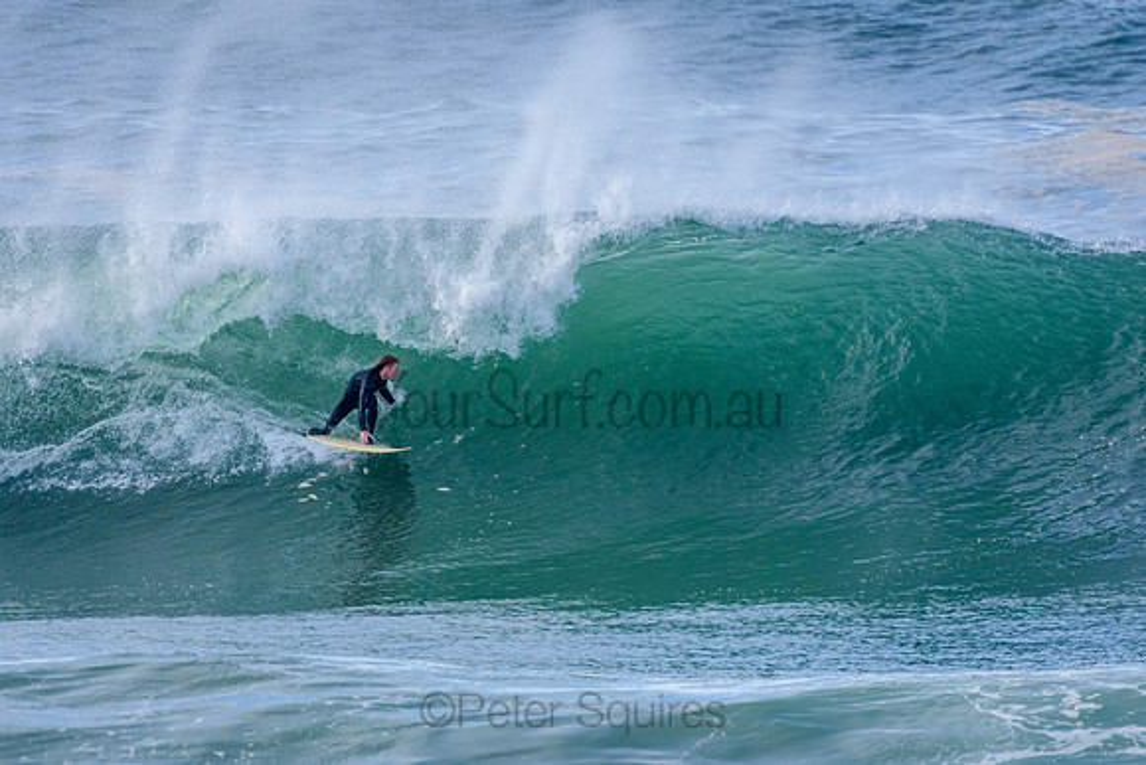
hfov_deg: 2.7
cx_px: 573
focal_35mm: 750
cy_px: 382
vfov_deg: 1.8
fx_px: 23879
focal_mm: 500
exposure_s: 1/2000
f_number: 5.6
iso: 640
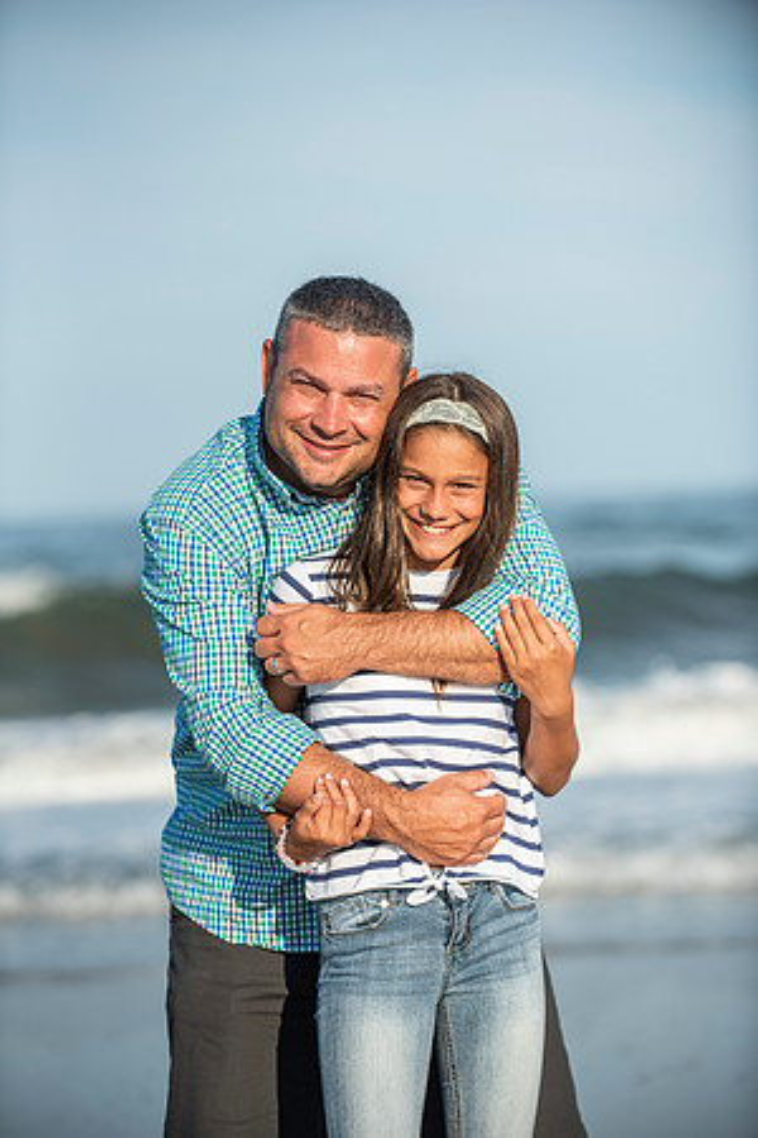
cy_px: 569
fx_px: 4106
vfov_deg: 15.8
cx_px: 379
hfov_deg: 10.5
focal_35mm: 130
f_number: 3.5
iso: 250
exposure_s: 1/4000
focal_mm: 130
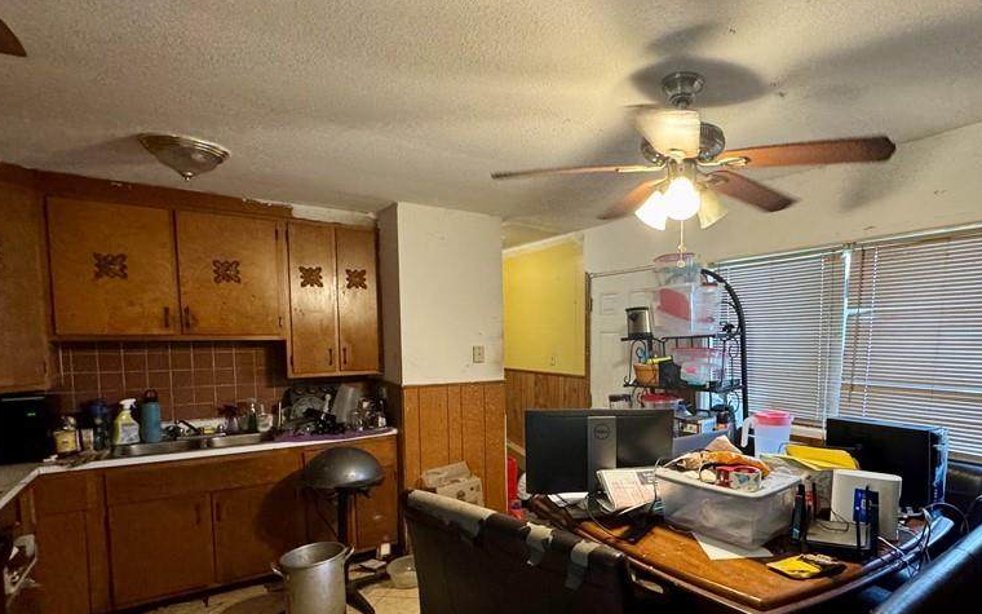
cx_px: 603
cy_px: 376
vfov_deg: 59.0
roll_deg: -0.3
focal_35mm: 20
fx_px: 535
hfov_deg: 83.7
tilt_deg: -4.9
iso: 640
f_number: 2.2
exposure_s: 1/60
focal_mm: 2.22
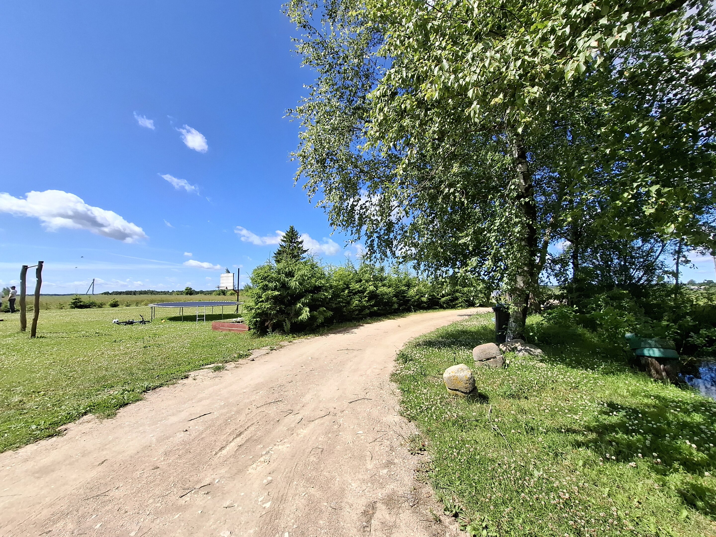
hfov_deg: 106.2
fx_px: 269
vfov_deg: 89.9
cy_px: 268
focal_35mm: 13
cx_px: 358
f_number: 2.2
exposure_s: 1/781
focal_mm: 1.74
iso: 40
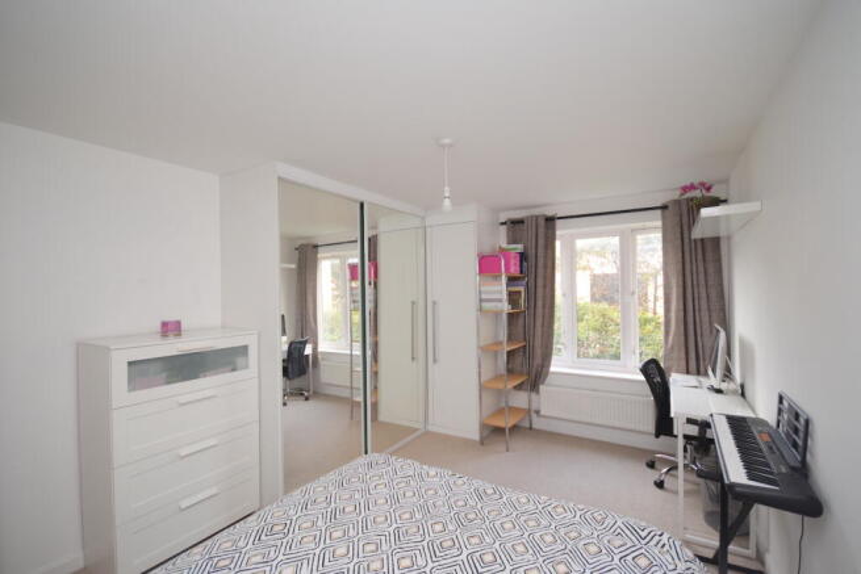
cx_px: 430
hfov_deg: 100.4
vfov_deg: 77.4
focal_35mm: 15
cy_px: 287
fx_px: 359
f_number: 5.6
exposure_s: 1/125
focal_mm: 10
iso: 800
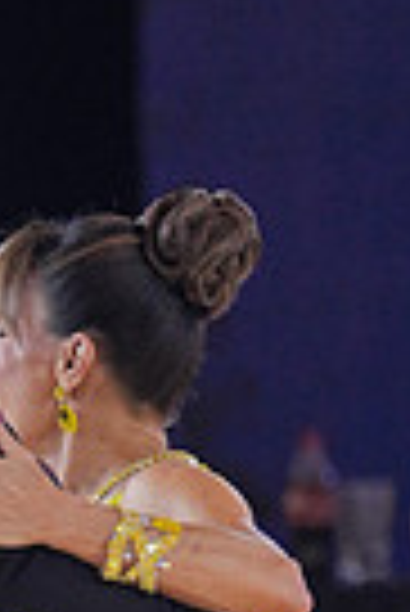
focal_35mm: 824
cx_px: -322
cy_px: 828
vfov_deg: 2.5
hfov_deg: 1.7
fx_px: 14040
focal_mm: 129
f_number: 2
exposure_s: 1/500
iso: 800
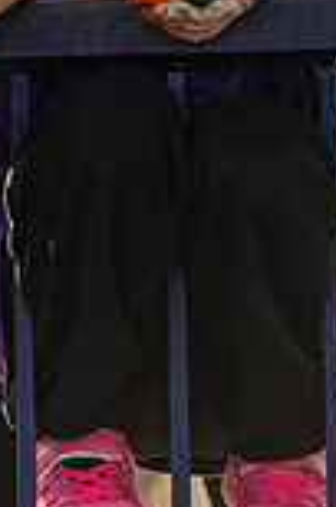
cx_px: -511
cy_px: -44
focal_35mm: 623
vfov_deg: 3.3
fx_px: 8761
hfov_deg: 2.2
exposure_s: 1/500
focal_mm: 165
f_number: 3.2
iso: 125
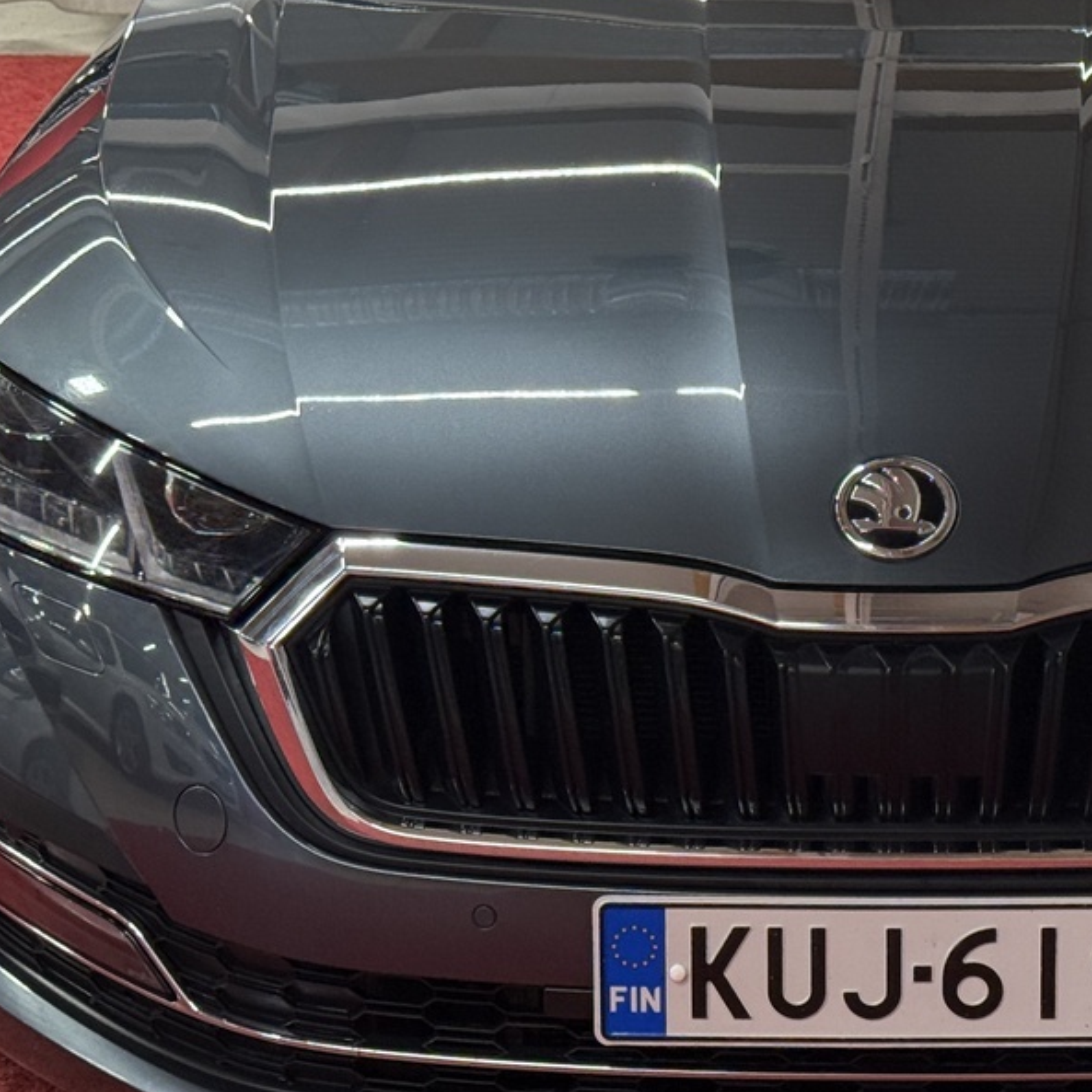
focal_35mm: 103
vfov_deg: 16.9
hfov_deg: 16.7
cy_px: 390
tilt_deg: -11.8
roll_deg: -0.7
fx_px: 3676
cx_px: 923
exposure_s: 1/100
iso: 100
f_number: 1.78
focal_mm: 6.76
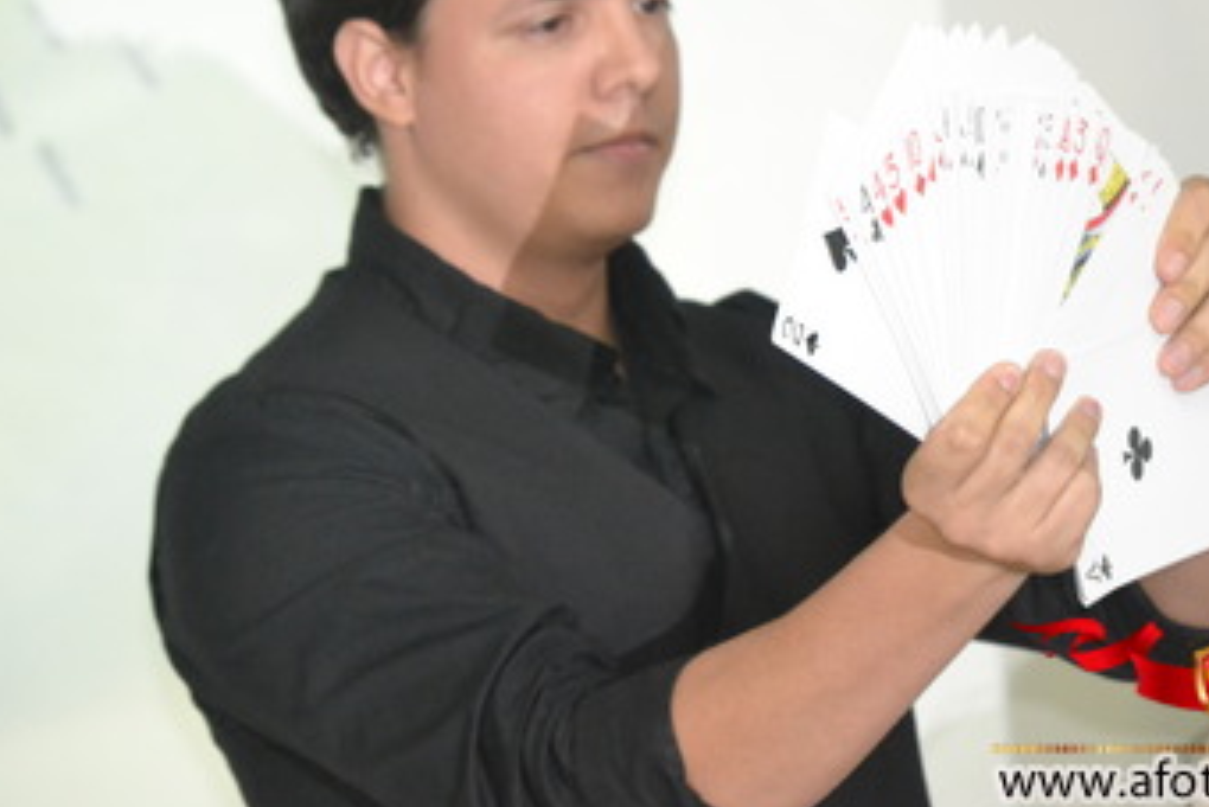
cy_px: 267
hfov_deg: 7.0
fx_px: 9902
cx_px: 628
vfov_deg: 4.7
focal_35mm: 295
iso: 3200
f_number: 5.6
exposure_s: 1/60
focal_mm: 135
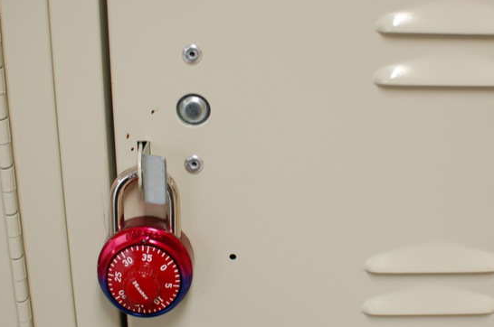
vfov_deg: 22.0
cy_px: 182
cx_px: 270
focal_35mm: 62
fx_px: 844
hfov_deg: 32.6
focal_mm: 35
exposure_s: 1/50
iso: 800
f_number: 3.5
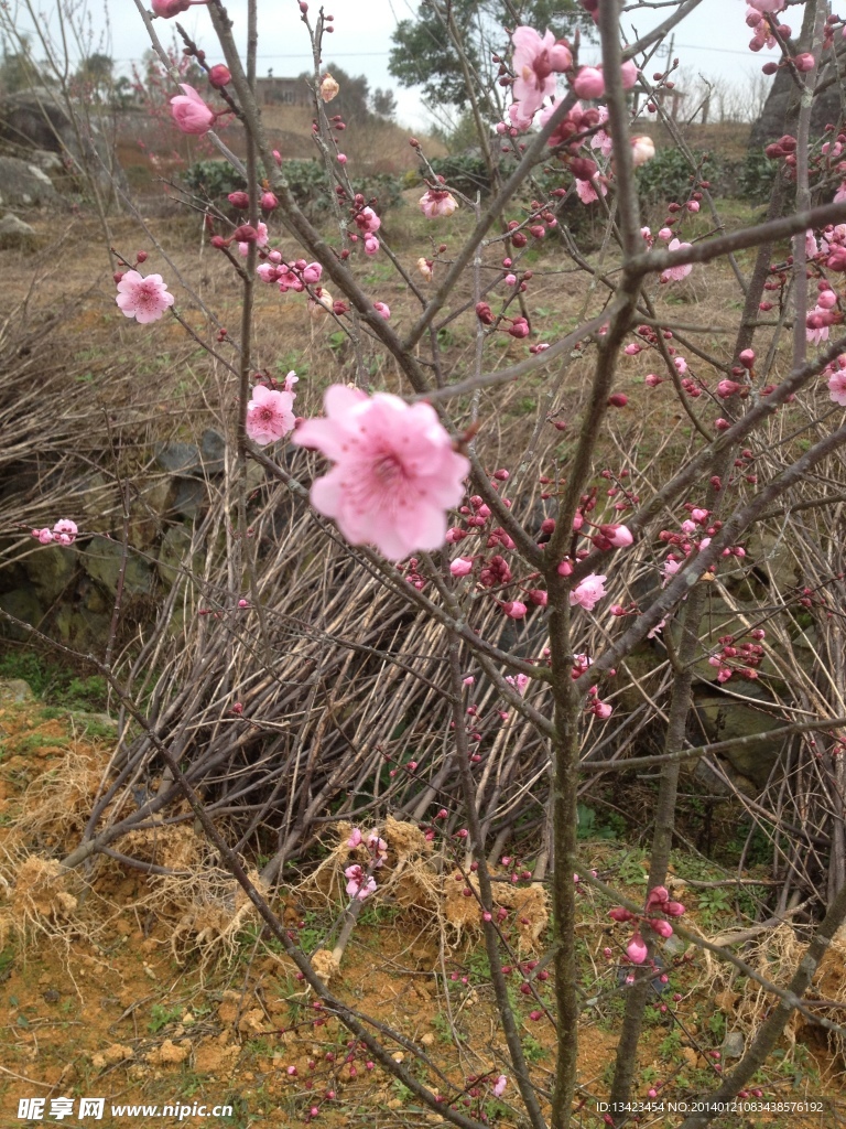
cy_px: 564
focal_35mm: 35
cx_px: 423
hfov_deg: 40.7
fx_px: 1141
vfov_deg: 52.6
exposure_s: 1/216
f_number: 2.4
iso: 64
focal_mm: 4.28
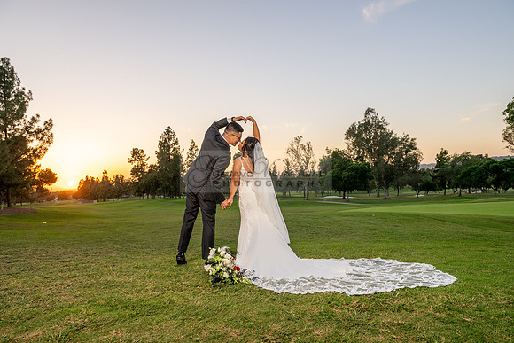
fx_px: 343
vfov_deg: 53.2
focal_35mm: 24
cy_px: 172
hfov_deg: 73.7
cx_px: 257
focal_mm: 24
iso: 320
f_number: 7.1
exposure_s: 1/160
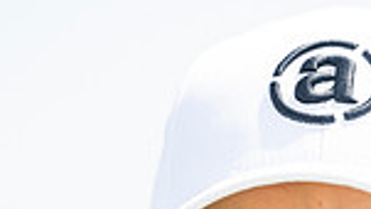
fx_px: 5067
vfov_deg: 2.3
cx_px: 337
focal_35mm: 515
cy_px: 467
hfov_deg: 4.2
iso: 400
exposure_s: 1/1600
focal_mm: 165
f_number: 4.5
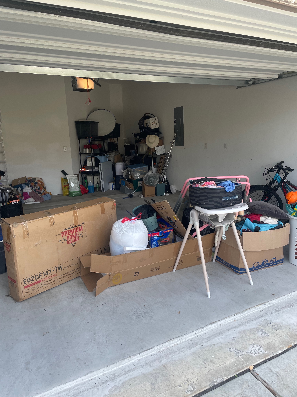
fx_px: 297
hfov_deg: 53.1
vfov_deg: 67.3
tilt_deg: -9.0
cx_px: 148
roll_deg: +2.6
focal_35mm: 26
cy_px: 198
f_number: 1.6
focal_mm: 4.2
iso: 32
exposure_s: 1/545
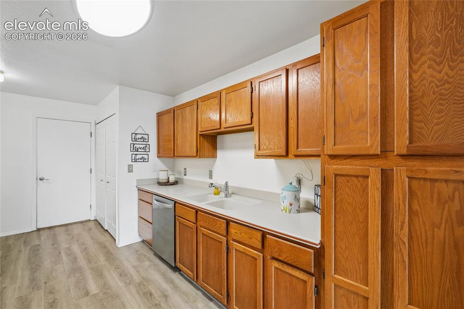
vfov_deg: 77.3
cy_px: 154
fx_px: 193
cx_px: 232
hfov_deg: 100.4
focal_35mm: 15
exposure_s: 1/10
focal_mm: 10
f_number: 8
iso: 800
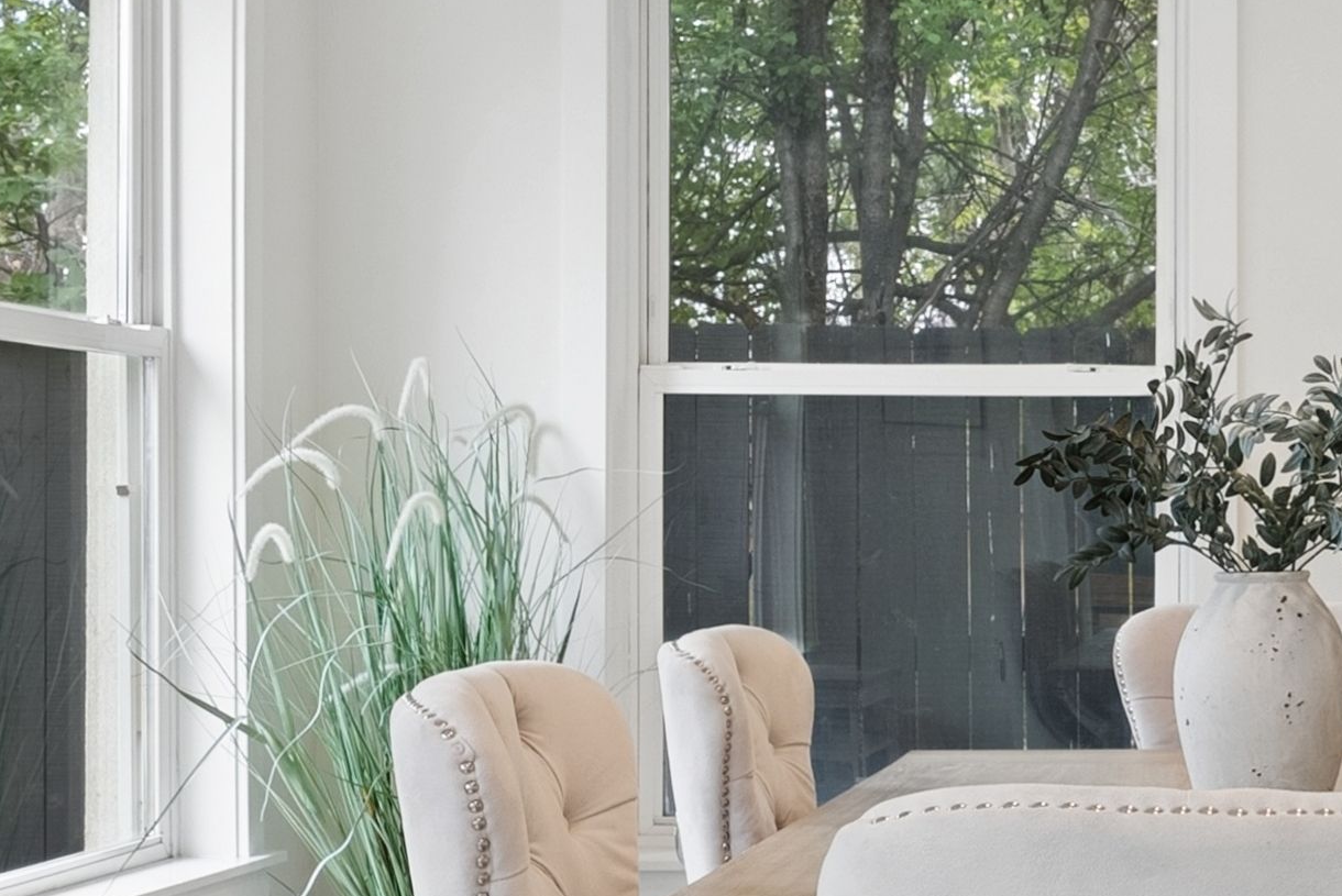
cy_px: 543
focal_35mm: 73
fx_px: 2723
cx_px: 1294
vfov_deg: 18.7
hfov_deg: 26.4
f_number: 9
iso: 500
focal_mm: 21
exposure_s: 1/30
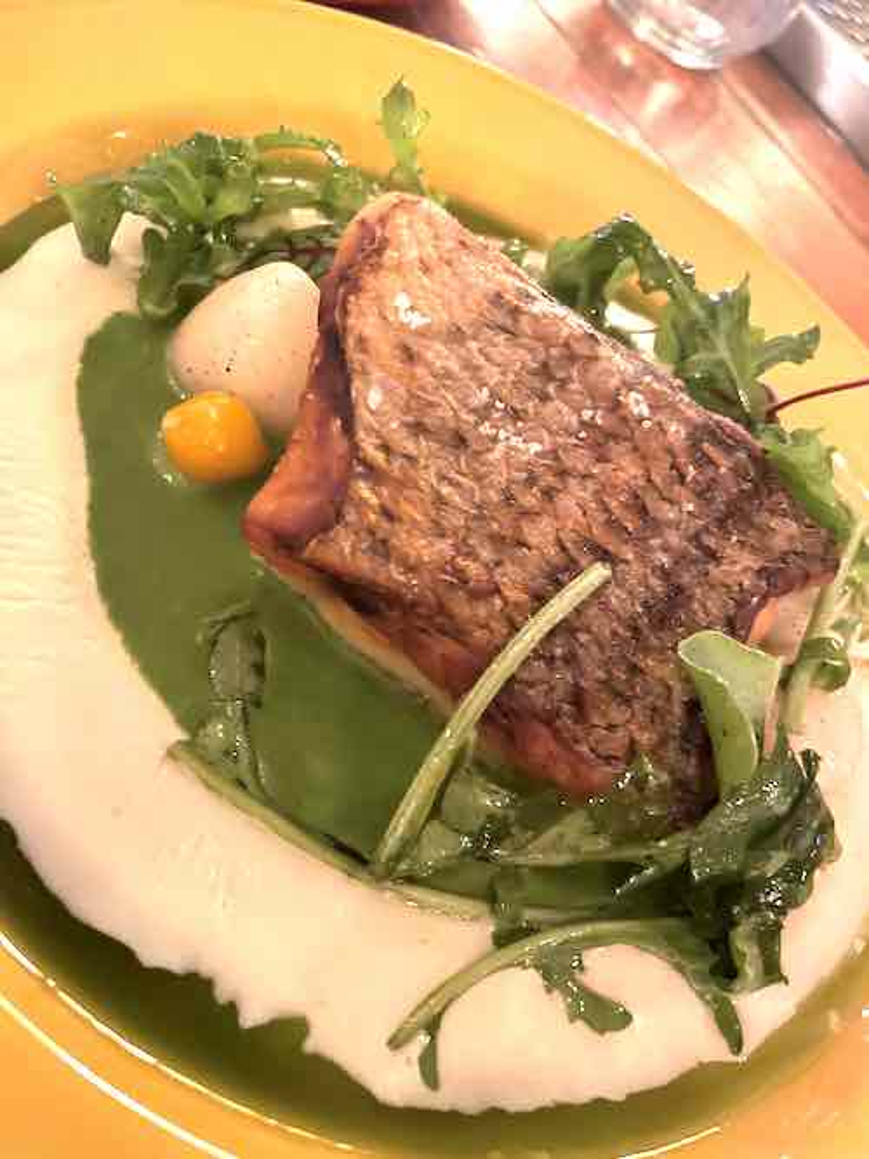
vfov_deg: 67.3
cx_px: 434
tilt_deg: -49.4
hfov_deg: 53.0
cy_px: 580
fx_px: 871
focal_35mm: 26
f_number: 1.6
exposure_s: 1/10
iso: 500
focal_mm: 4.2
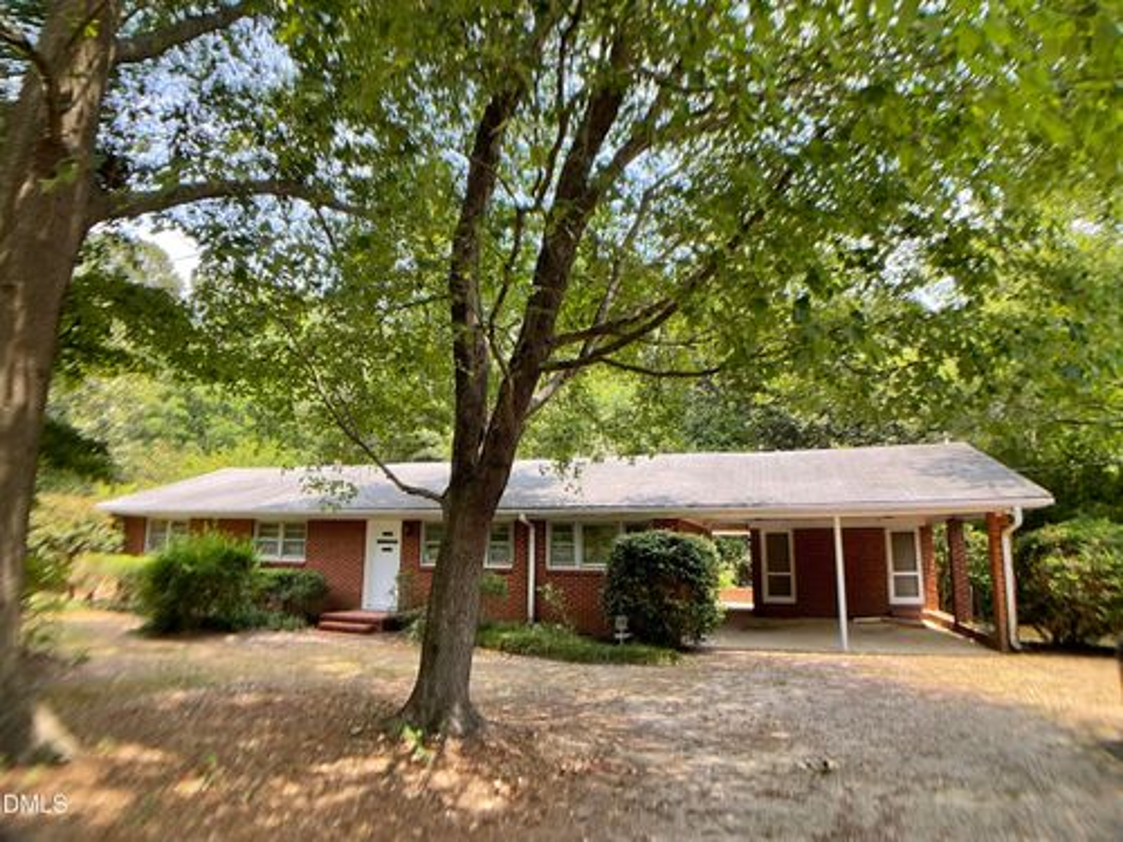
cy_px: 421
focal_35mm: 29
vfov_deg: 48.2
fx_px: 941
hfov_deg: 61.7
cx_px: 562
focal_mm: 3
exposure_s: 1/238
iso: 16
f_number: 1.8
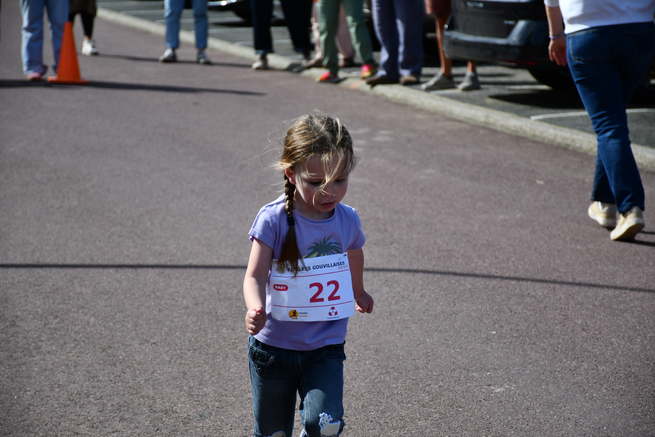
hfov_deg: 13.7
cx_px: 328
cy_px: 218
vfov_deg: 9.1
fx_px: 2729
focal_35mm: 150
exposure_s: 1/1250
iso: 200
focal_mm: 100
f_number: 5.6
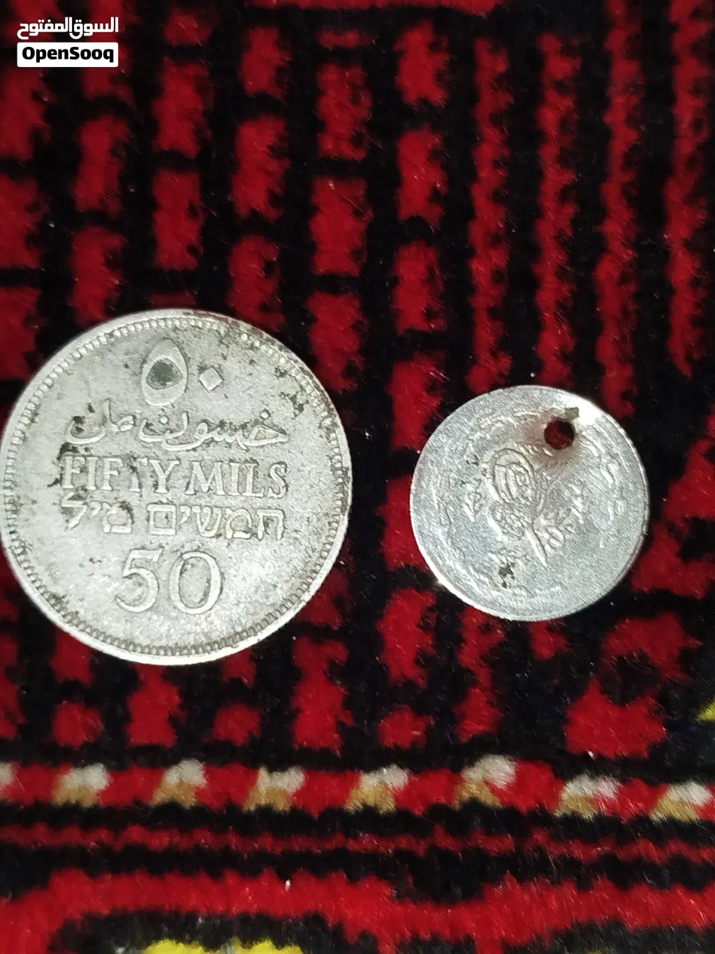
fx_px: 1514
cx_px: 358
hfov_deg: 26.6
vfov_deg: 34.9
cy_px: 477
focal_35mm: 55
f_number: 1.7
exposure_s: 1/50
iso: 200
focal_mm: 5.31
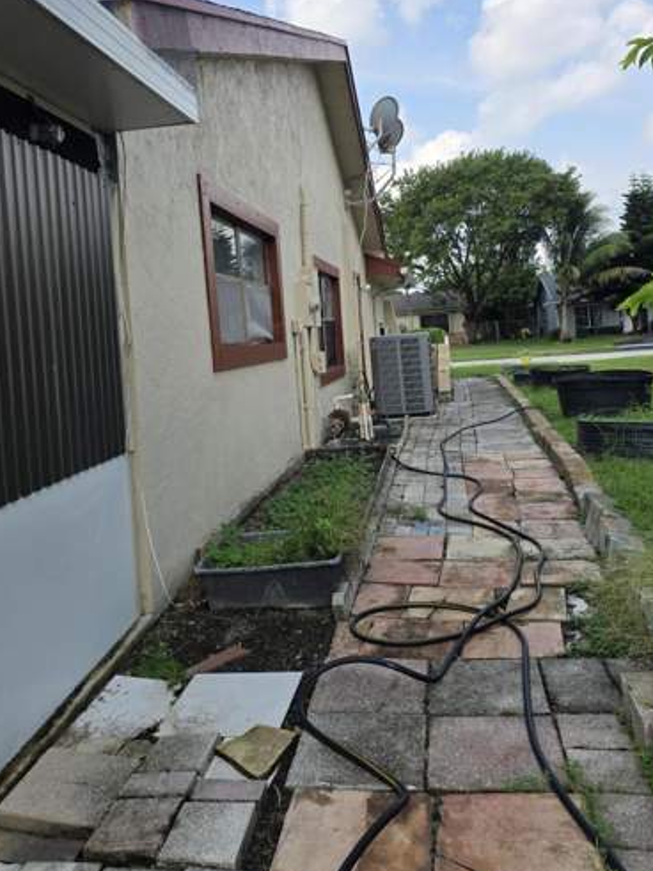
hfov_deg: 46.8
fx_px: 755
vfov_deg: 59.6
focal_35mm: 30
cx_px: 330
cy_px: 358
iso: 80
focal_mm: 6.3
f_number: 1.7
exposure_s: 1/3891
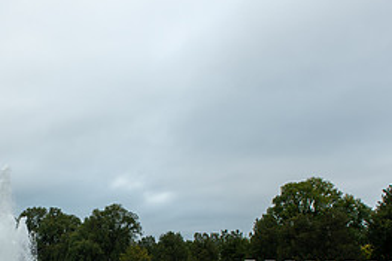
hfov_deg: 36.2
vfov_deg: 24.2
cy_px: 268
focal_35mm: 53
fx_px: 577
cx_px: 75
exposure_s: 1/500
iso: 200
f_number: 7.1
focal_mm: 24
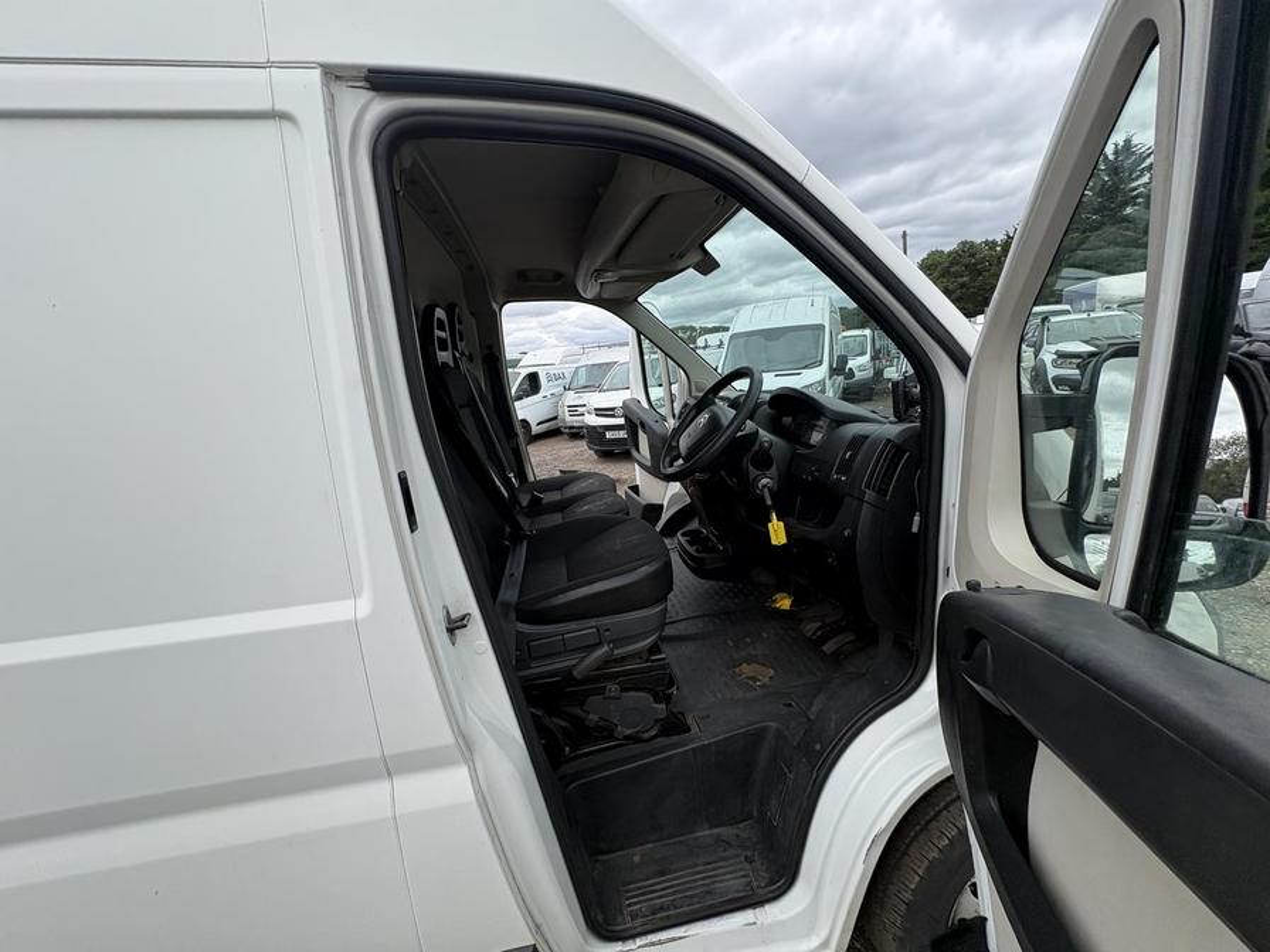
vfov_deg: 85.7
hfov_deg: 102.1
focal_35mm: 14
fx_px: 514
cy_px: 476
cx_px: 635
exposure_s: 1/812
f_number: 2.2
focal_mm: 2.22
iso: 50
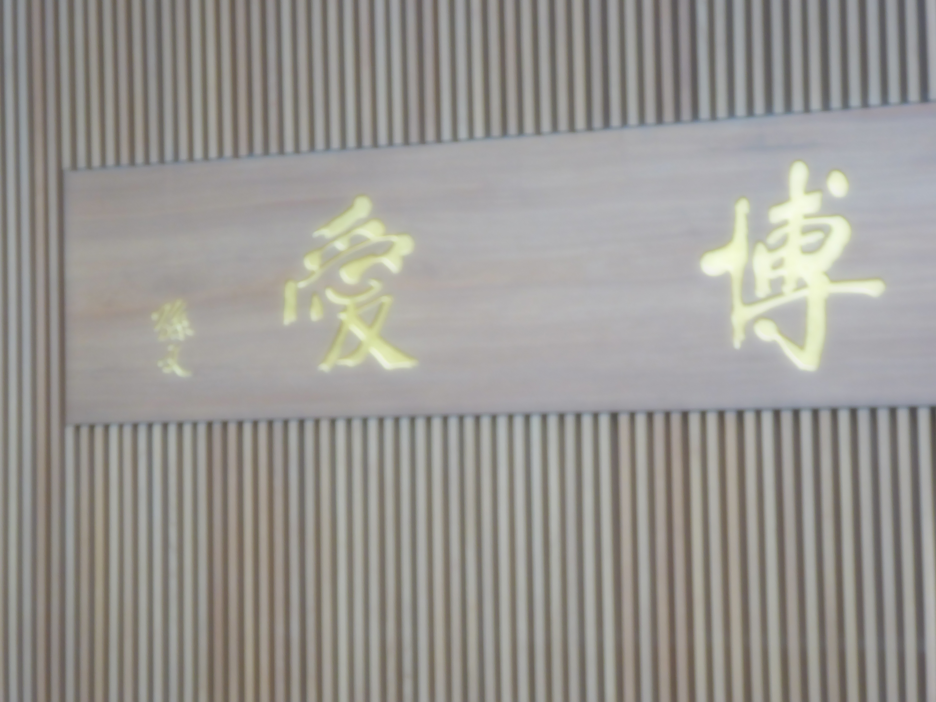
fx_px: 2271
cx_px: 468
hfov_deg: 23.3
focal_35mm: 84
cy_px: 351
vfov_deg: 17.6
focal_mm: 15
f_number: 4.8
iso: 400
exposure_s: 1/40
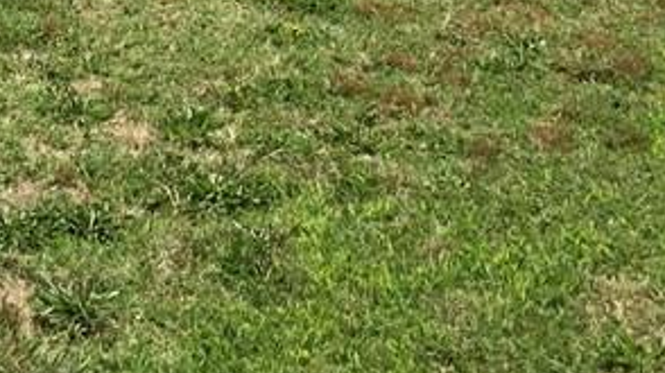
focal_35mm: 110
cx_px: -54
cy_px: -423
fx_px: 1939
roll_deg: +0.2
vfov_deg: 10.0
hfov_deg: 18.8
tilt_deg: -4.2
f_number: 2.2
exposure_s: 1/2083
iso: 32
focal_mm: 4.15
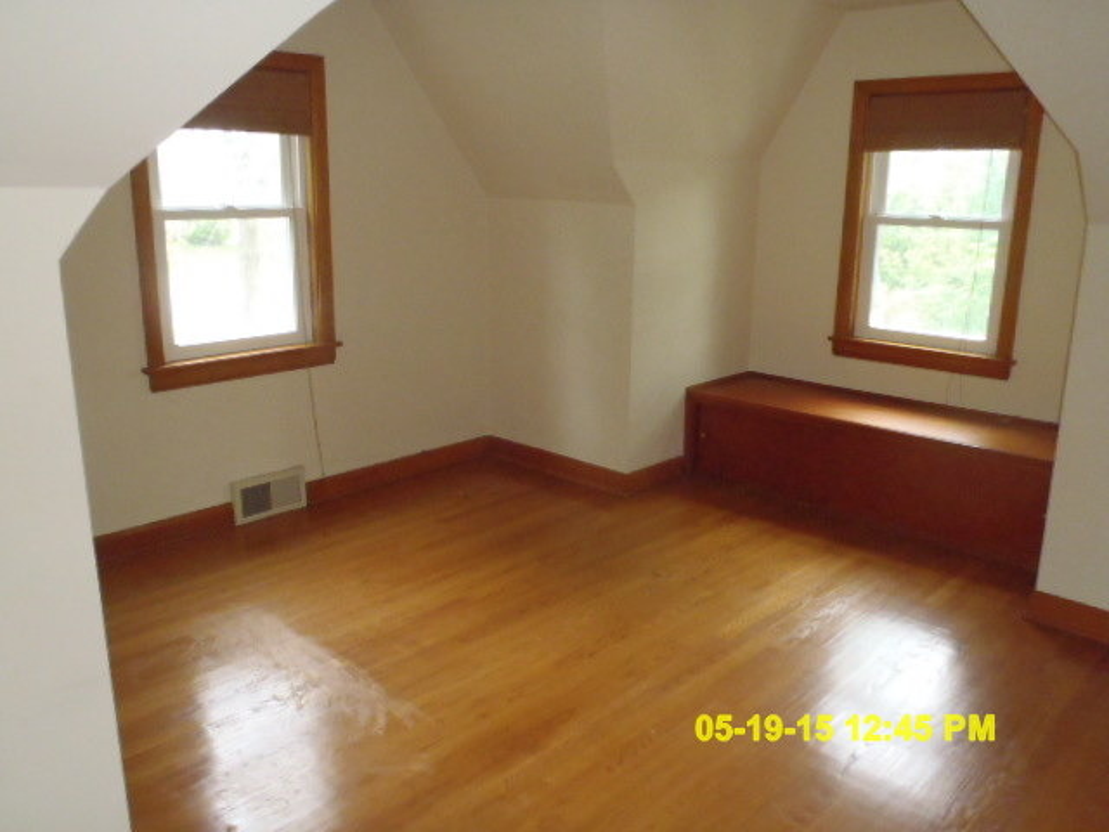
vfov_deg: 49.7
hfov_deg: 63.4
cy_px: 416
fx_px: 897
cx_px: 554
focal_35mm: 28
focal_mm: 5
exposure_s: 1/30
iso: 640
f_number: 3.9
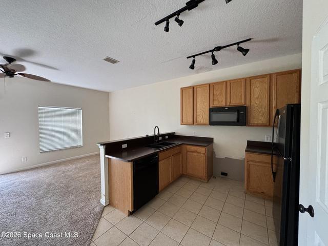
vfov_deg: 85.7
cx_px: 164
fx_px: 133
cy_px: 123
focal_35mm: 14
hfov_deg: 102.1
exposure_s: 1/99
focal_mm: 2.22
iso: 160
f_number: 2.2
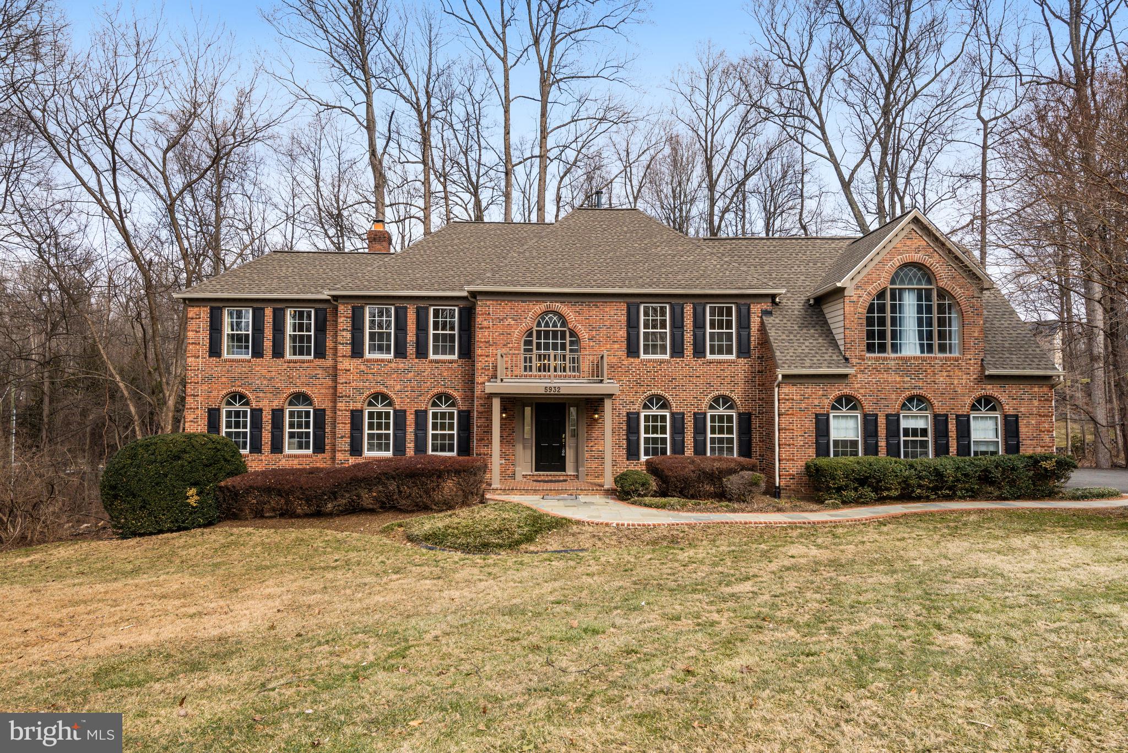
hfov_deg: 78.6
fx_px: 690
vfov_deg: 57.3
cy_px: 376
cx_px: 564
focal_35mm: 22
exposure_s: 1/640
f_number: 8
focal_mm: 22
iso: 400
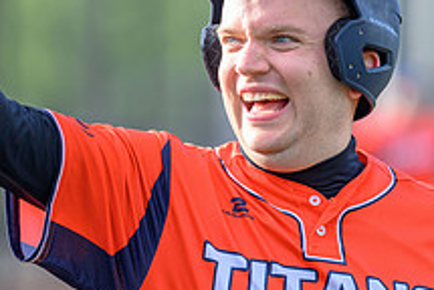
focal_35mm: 539
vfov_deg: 2.6
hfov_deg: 3.8
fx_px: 6507
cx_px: 131
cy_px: 144
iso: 560
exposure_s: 1/2000
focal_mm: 200
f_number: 2.8
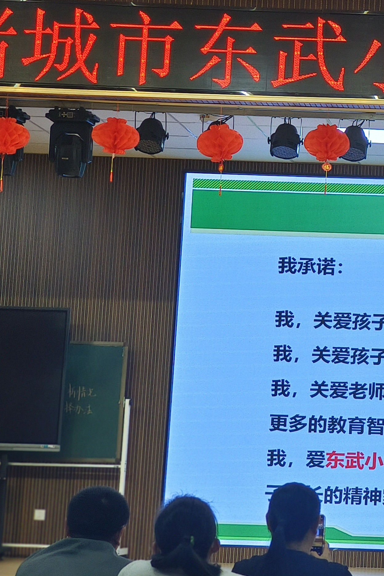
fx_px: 1760
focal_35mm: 110
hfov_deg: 12.0
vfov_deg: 18.6
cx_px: 547
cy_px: 249
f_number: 2
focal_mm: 6.7
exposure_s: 1/143
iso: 50
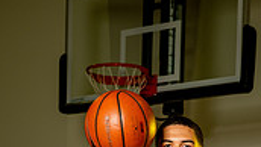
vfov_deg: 6.5
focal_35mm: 178
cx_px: 161
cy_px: 332
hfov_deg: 12.1
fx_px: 1233
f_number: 6.3
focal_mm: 65
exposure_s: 1/200
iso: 100
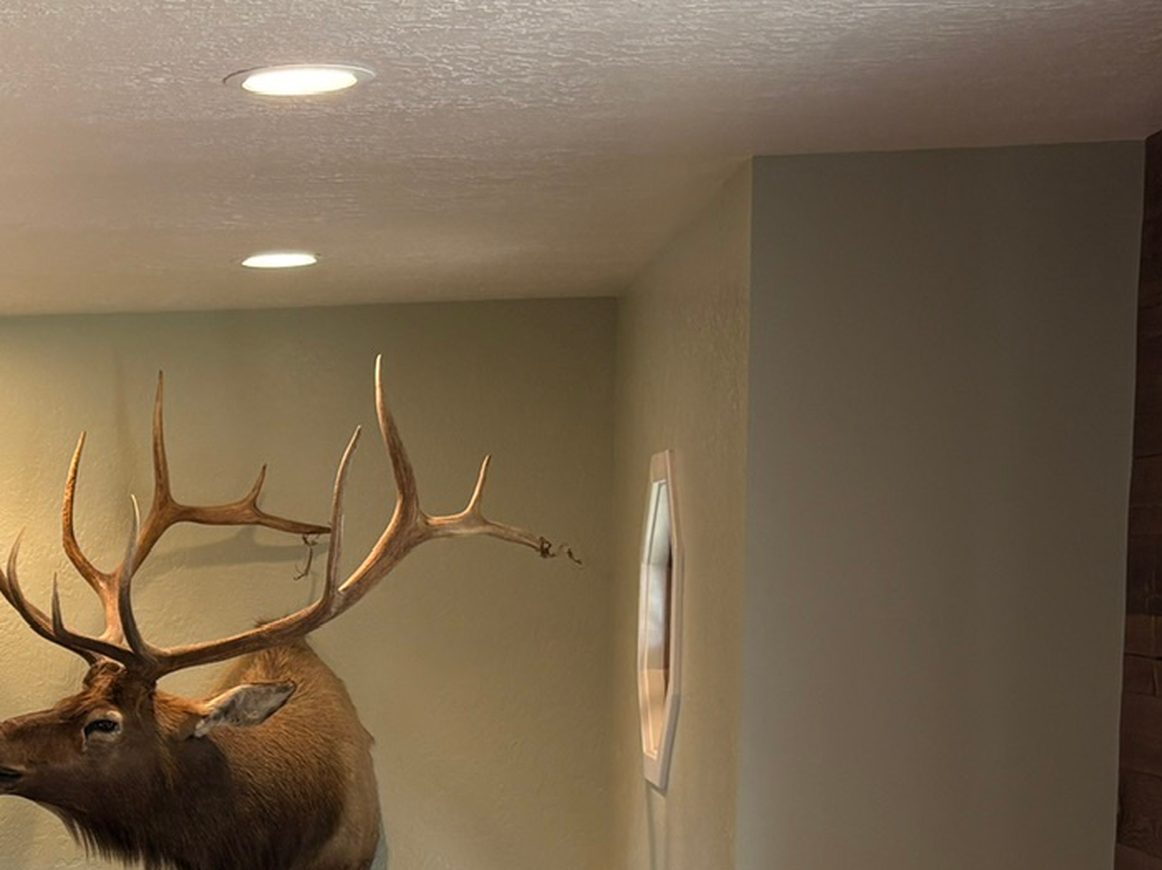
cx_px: -27
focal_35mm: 76
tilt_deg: -8.6
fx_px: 2550
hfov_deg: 24.4
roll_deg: +1.6
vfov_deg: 18.7
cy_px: 916
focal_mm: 5.96
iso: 80
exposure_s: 1/60
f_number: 1.6
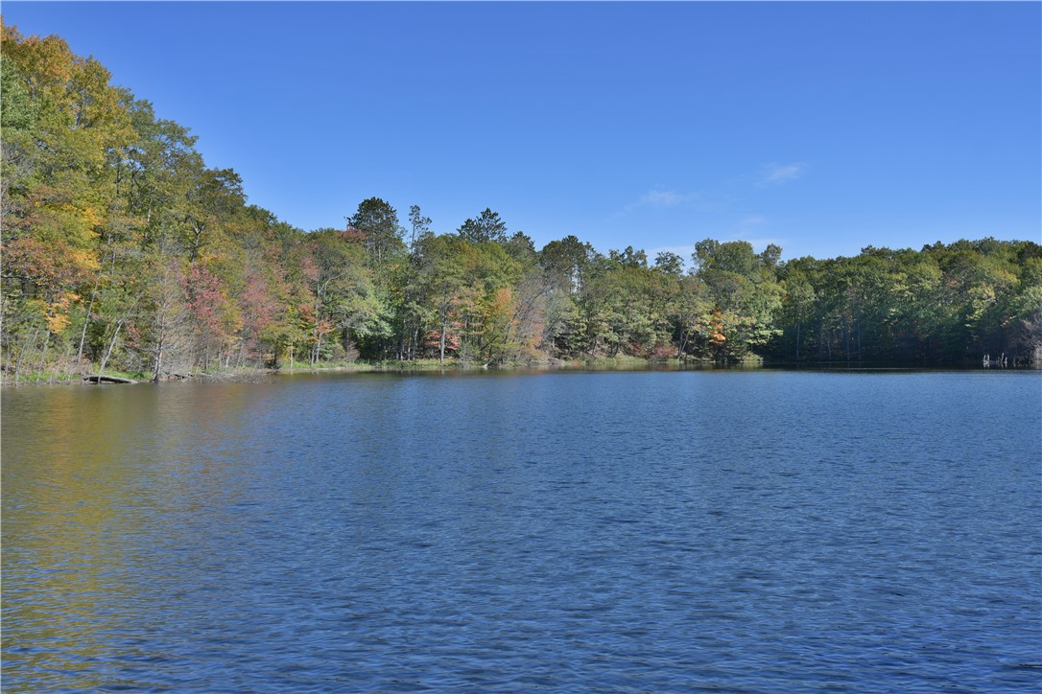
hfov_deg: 46.4
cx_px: 521
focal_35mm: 42
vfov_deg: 31.9
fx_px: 1216
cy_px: 347
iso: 100
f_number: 5.6
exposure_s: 1/400
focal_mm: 28
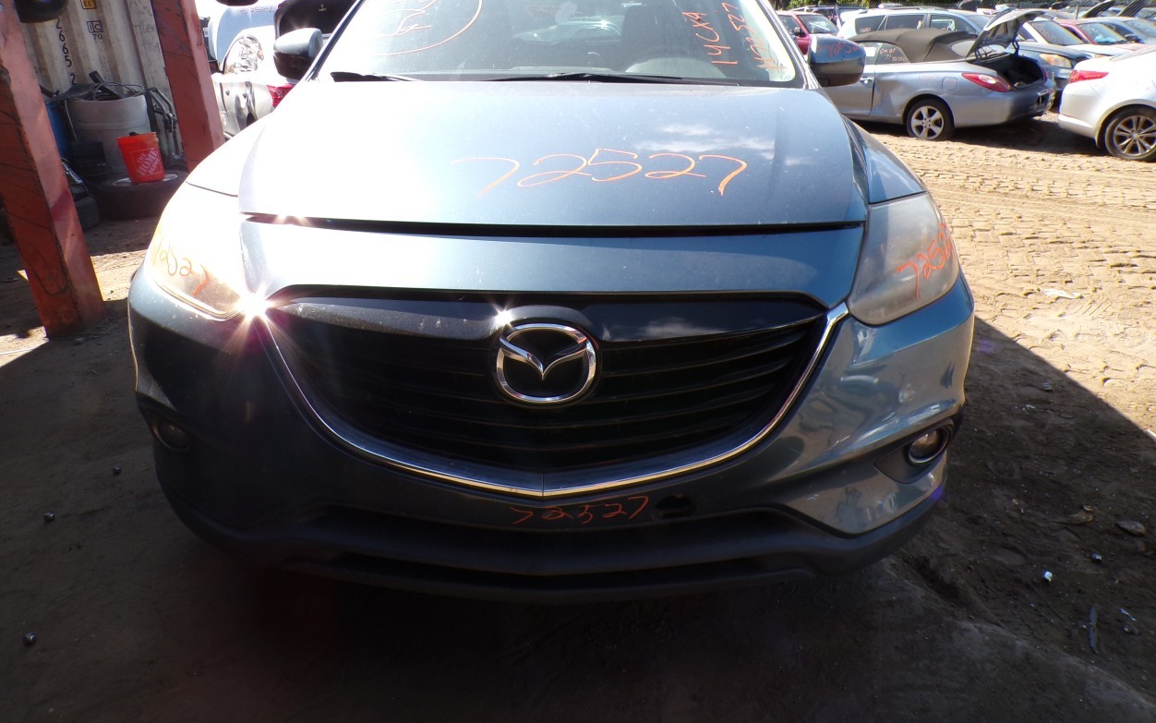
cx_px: 570
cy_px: 304
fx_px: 819
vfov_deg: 47.4
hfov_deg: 70.4
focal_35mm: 26
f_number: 4.4
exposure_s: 1/200
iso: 100
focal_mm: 4.3
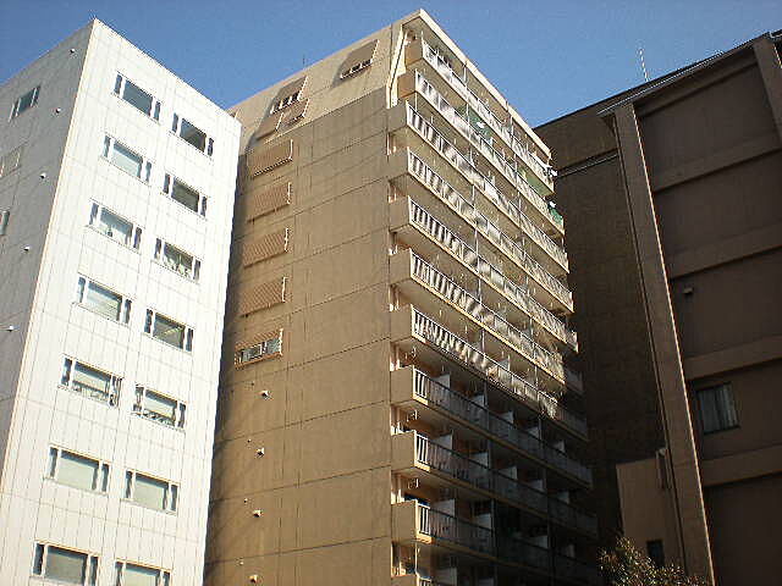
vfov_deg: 37.7
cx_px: 391
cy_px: 293
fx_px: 858
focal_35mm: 38
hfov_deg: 49.0
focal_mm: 6.3
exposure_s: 1/538
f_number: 4.6
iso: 89
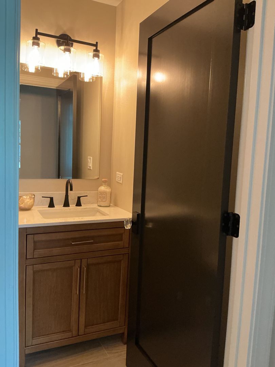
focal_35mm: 29
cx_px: 138
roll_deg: -2.1
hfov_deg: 48.2
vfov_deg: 61.7
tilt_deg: -5.8
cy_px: 184
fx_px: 307
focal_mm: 3
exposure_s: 1/40
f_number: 1.8
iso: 250
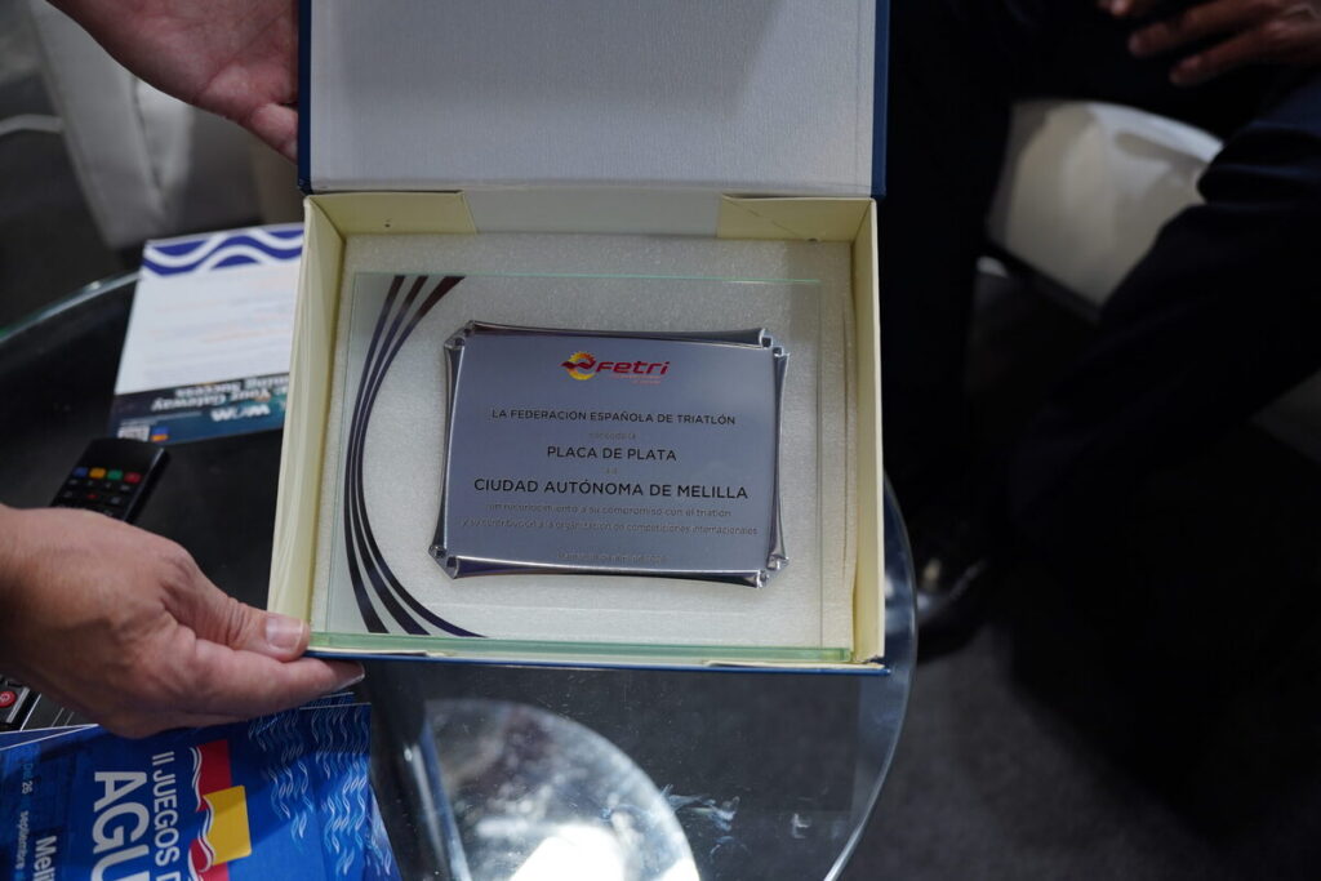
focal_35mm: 31
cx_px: 660
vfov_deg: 42.2
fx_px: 1141
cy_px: 440
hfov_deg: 60.1
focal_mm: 31.1
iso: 320
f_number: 2.8
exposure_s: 1/125
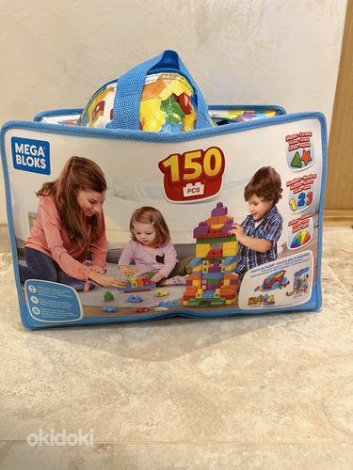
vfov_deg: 67.3
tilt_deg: -23.7
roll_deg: +1.3
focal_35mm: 26
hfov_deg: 53.1
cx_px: 176
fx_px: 354
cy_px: 235
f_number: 1.5
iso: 160
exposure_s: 1/50
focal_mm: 5.7
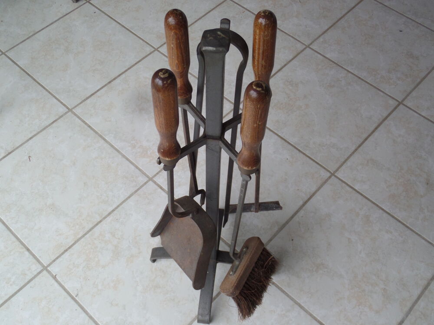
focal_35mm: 41
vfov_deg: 35.1
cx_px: 217
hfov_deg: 45.8
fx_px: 514
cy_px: 162
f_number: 3.6
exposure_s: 1/45
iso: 160
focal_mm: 6.8
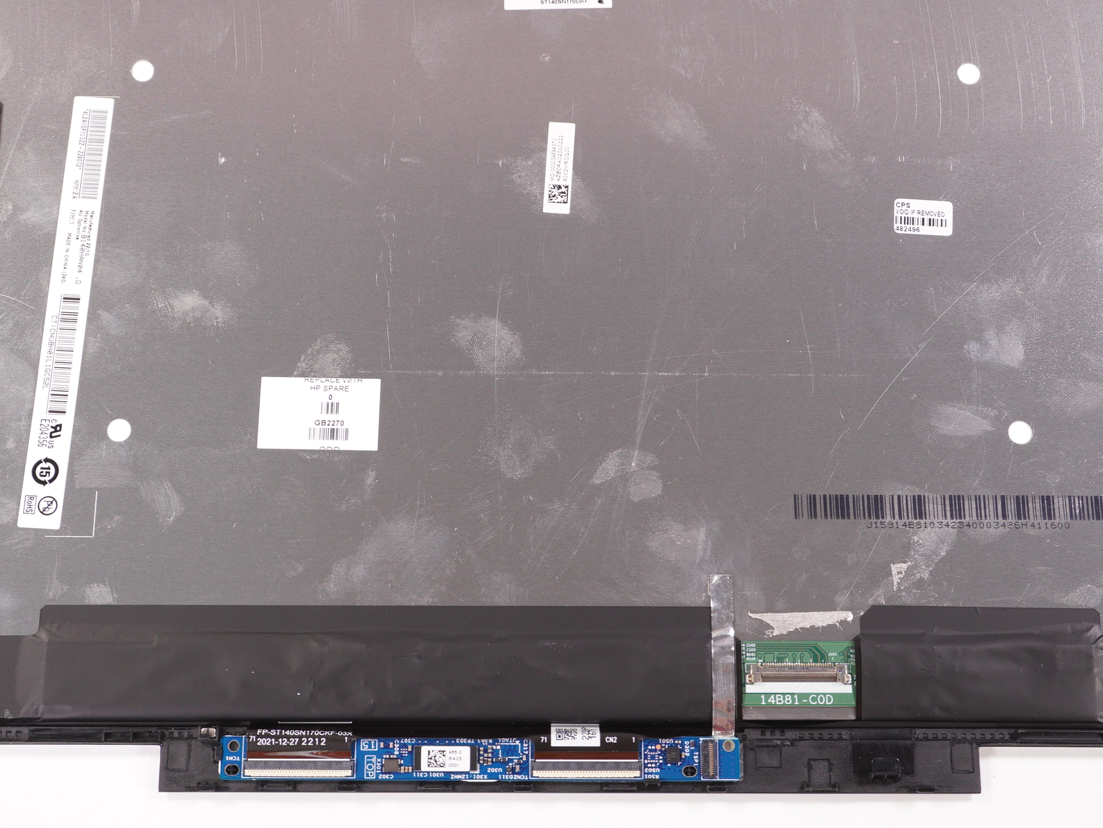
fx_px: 1776
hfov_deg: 34.5
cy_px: 339
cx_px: 551
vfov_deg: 26.2
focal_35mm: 56
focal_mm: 25
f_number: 6.3
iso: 500
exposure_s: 1/125
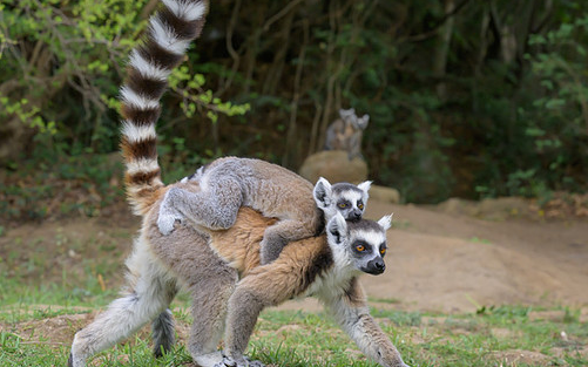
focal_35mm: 98
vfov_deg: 13.3
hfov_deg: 21.1
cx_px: 382
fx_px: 1570
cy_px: 246
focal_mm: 70
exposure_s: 1/1000
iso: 1250
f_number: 7.1
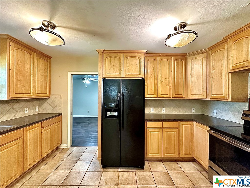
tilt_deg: -1.7
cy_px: 94
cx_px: 125
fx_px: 101
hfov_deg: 102.1
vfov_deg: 85.7
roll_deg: -0.5
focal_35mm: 14
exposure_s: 1/60
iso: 500
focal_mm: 2.22
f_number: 2.2
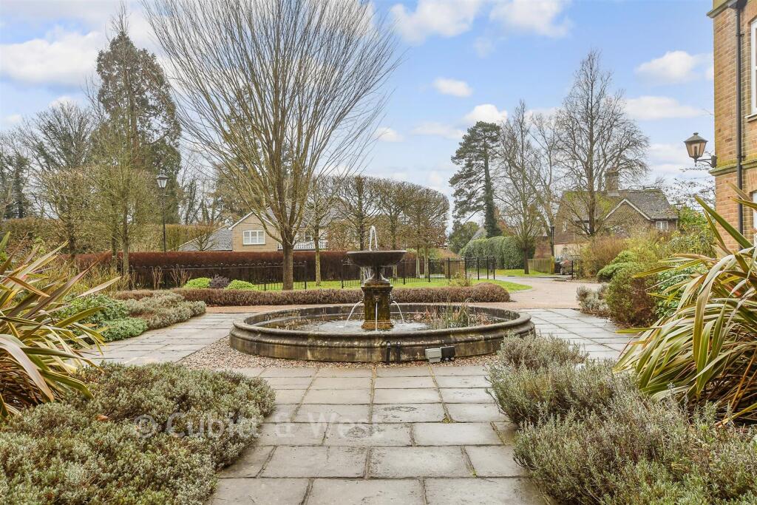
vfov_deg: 43.6
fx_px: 631
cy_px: 252
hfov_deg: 61.9
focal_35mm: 30
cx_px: 378
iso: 160
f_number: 8
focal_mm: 20
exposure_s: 1/15
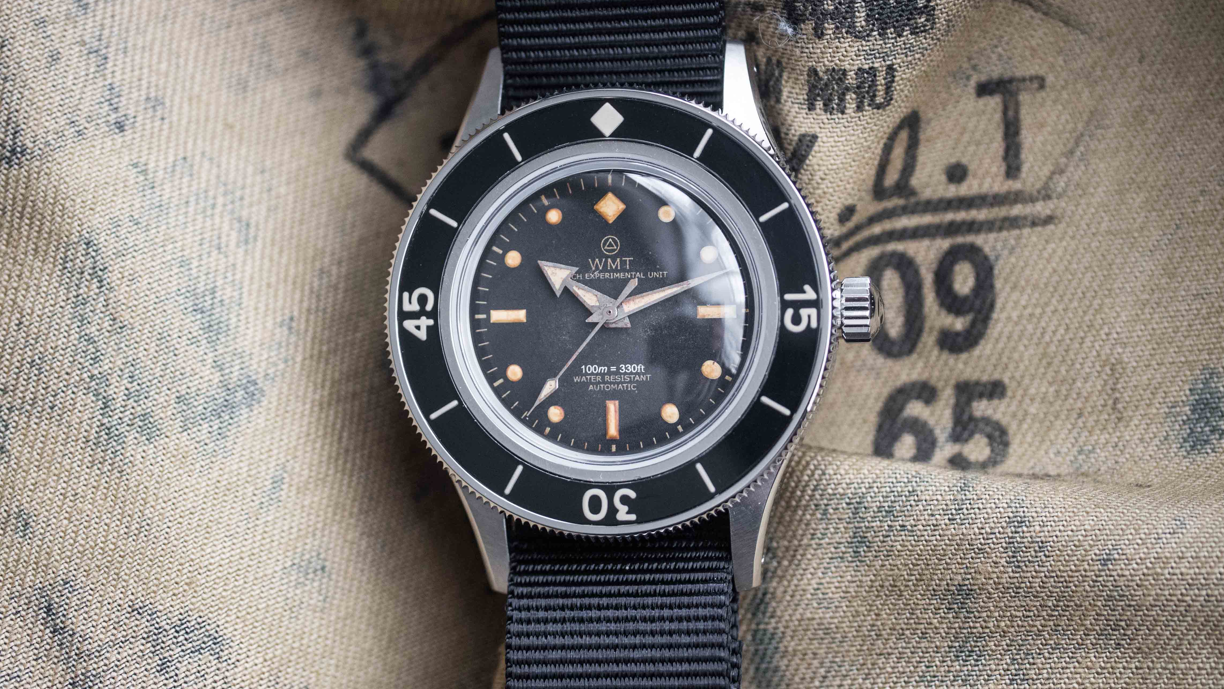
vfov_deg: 12.2
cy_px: 324
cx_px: 613
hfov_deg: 21.6
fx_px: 3213
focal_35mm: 99
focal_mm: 45
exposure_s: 1/160
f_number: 3.2
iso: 800
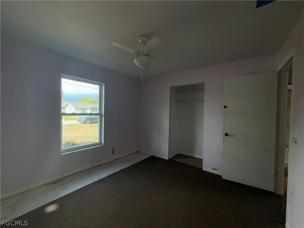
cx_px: 152
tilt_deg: -0.7
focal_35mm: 14
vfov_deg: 85.7
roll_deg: -1.7
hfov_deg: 102.1
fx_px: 123
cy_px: 114
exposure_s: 1/152
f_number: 2.2
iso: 16
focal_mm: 2.22
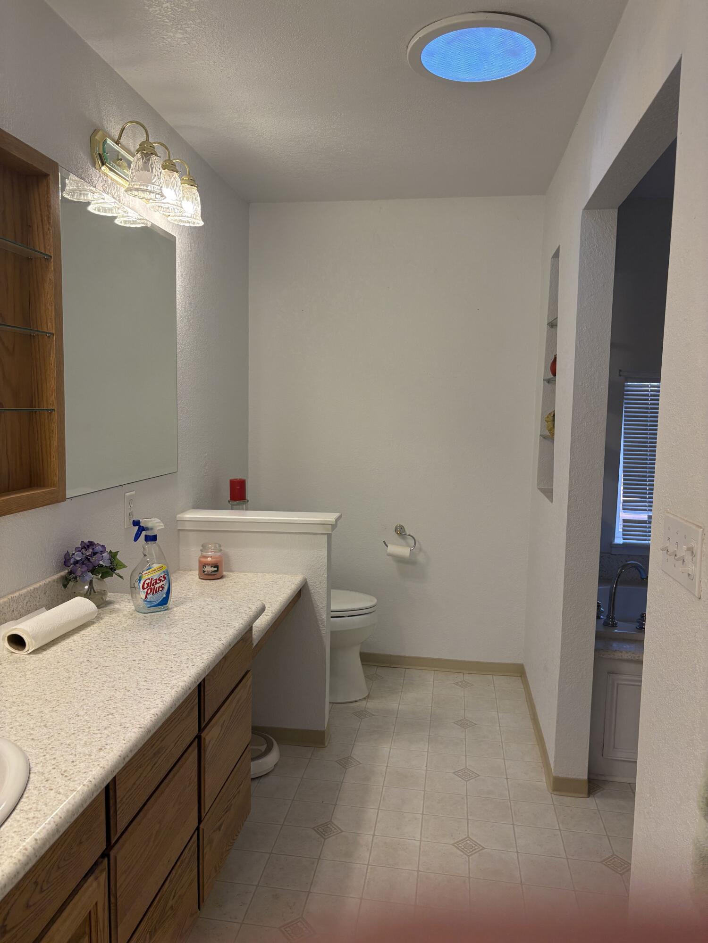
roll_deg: -1.3
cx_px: 354
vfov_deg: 67.3
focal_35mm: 26
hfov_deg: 53.1
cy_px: 472
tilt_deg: -5.6
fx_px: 709
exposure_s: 1/167
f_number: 1.6
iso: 125
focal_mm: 5.96
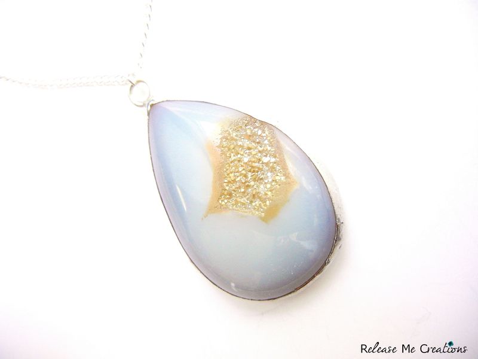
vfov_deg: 46.8
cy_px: 180
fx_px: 414
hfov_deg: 60.0
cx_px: 239
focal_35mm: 30
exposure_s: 1/23.6
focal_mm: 5.4
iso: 400
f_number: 3.5
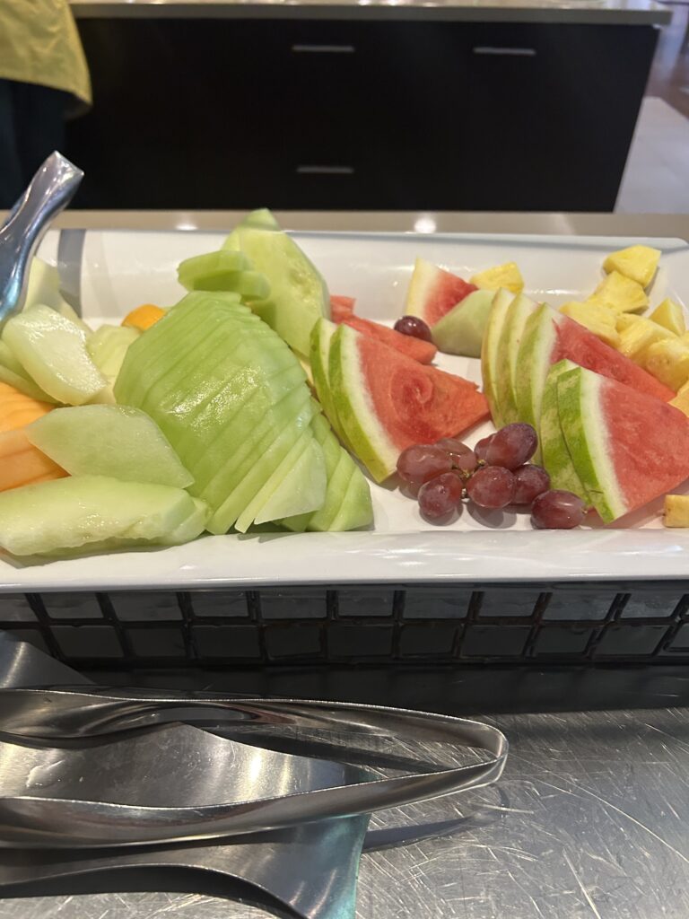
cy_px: 460
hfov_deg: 53.1
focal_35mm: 26
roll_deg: -1.7
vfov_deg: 67.3
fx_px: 690
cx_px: 344
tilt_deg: -41.3
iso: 320
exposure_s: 1/60
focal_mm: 5.7
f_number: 1.5
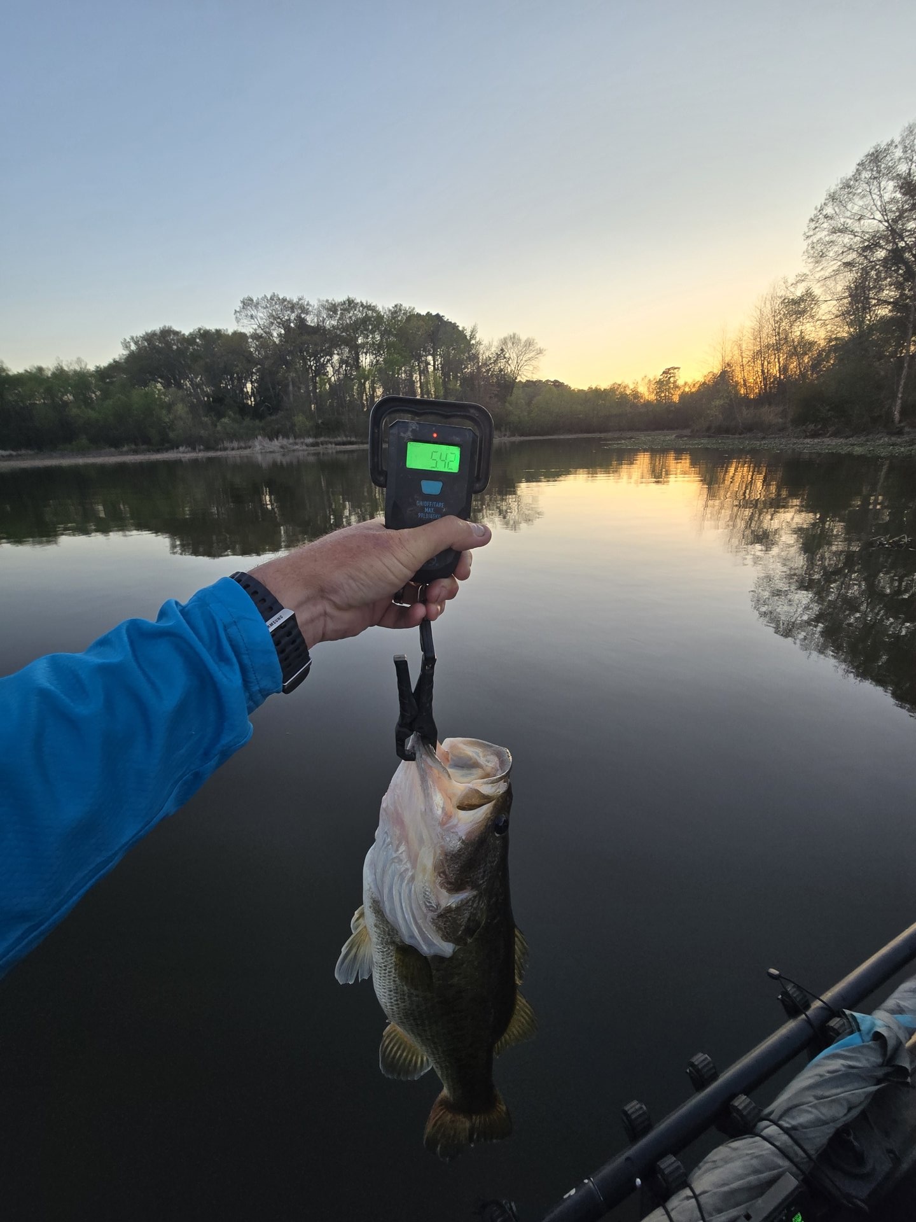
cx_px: 458
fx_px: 459
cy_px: 611
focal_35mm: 13
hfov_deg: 89.9
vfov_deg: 106.2
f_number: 2.2
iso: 50
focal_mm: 2.2
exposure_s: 1/126
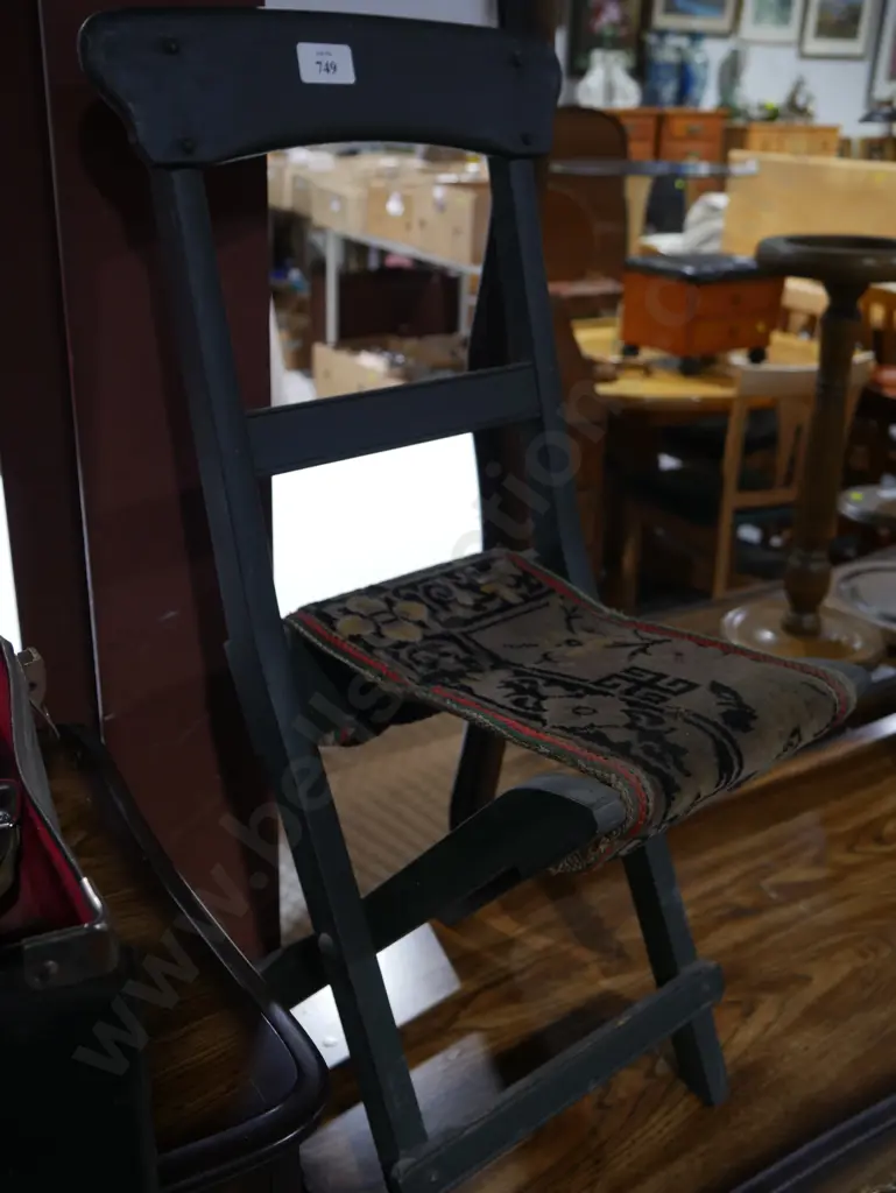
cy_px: 596
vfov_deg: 53.9
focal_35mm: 34
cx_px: 448
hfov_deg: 41.8
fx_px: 1172
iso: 500
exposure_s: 1/60
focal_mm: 17
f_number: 4
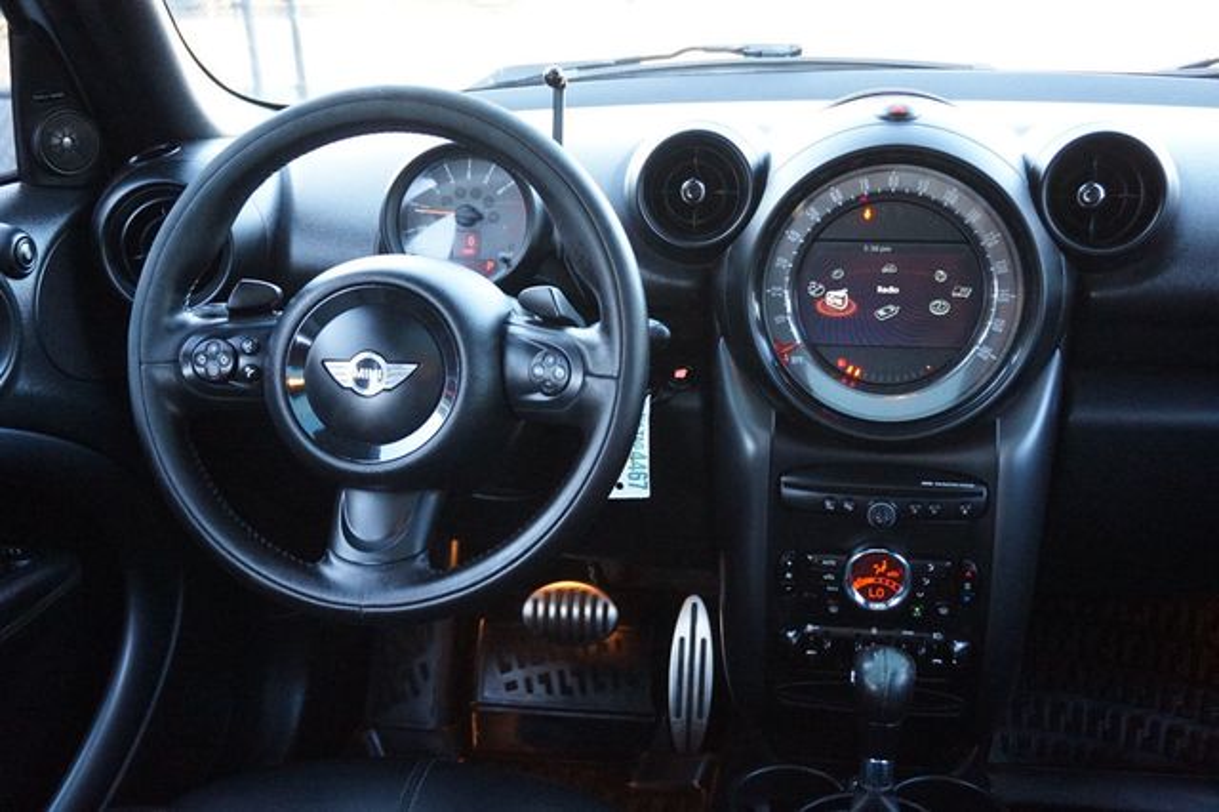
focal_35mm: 38
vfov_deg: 35.5
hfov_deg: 51.3
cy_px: 406
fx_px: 1269
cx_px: 610
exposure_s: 1/100
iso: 3200
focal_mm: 25
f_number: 4.5
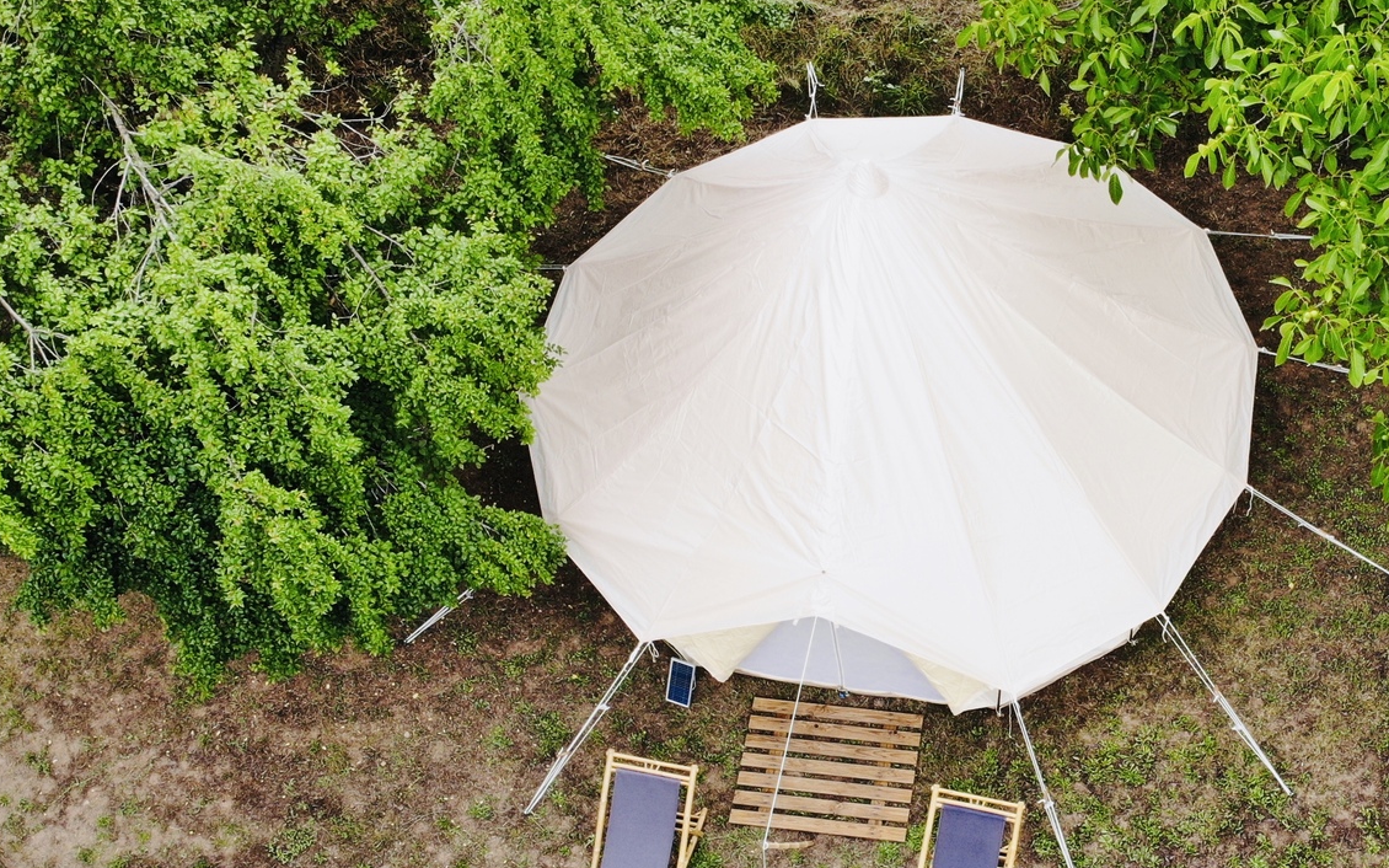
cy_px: 539
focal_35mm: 45
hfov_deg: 43.3
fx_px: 1703
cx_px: 997
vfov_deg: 28.5
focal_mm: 4.5
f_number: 2.8
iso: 100
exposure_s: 1/59.3
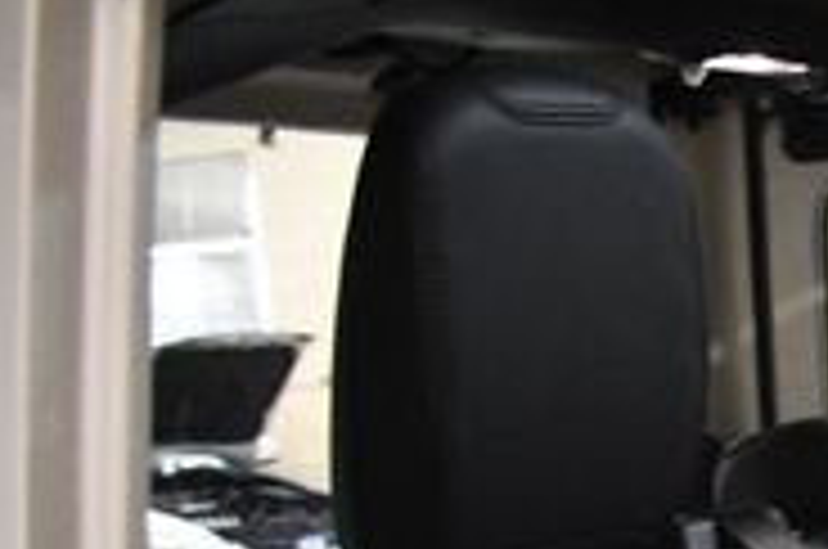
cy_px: 914
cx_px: 1386
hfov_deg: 18.2
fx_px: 2158
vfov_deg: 13.4
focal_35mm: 94
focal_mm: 18
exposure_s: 1/100
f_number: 3.5
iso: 3200
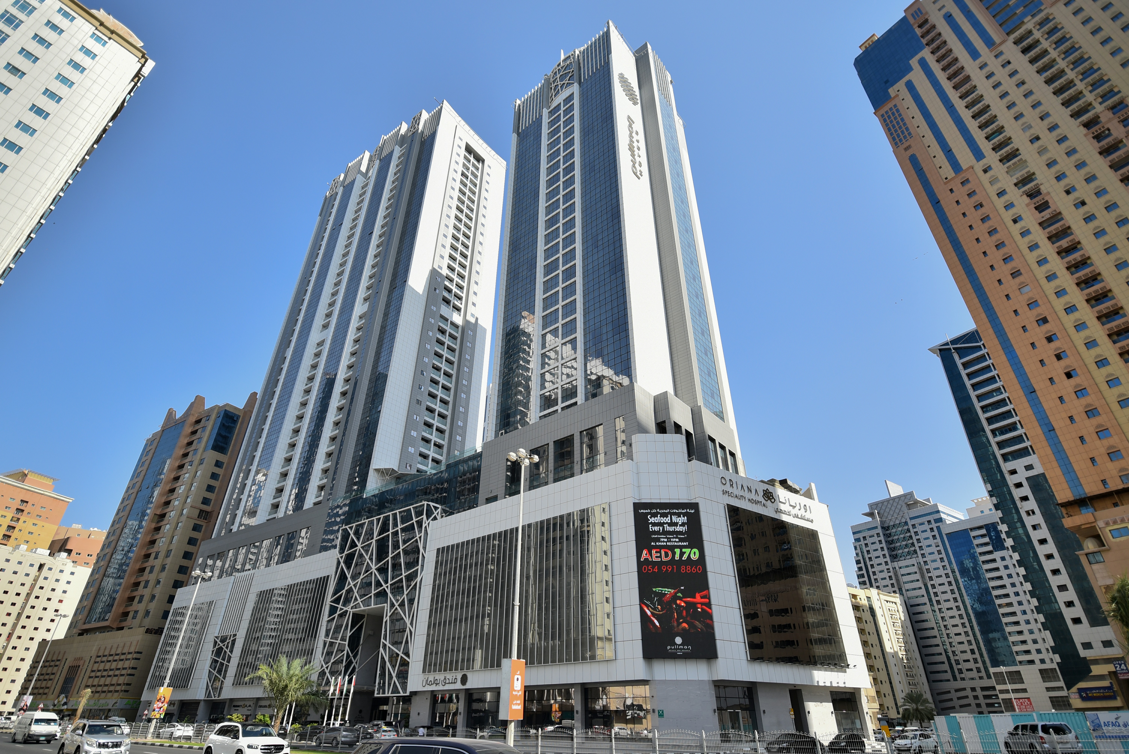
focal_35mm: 14
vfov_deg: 81.3
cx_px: 564
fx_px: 439
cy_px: 377
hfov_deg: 104.2
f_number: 2.8
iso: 160
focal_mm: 14
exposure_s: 1/2000
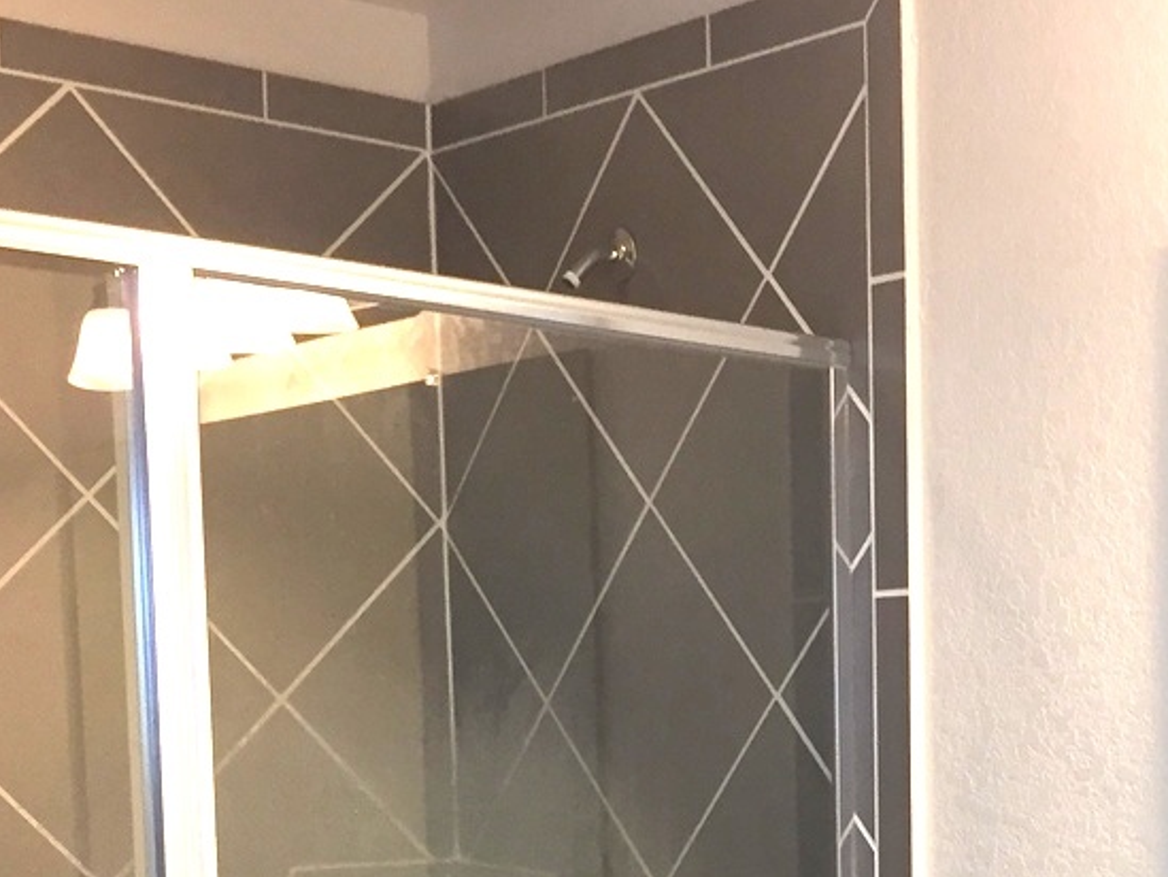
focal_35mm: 76
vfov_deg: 18.2
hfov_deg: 24.8
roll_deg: -0.2
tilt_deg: -5.7
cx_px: 1072
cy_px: 1111
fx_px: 2565
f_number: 2.2
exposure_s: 1/30
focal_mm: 4.15
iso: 100
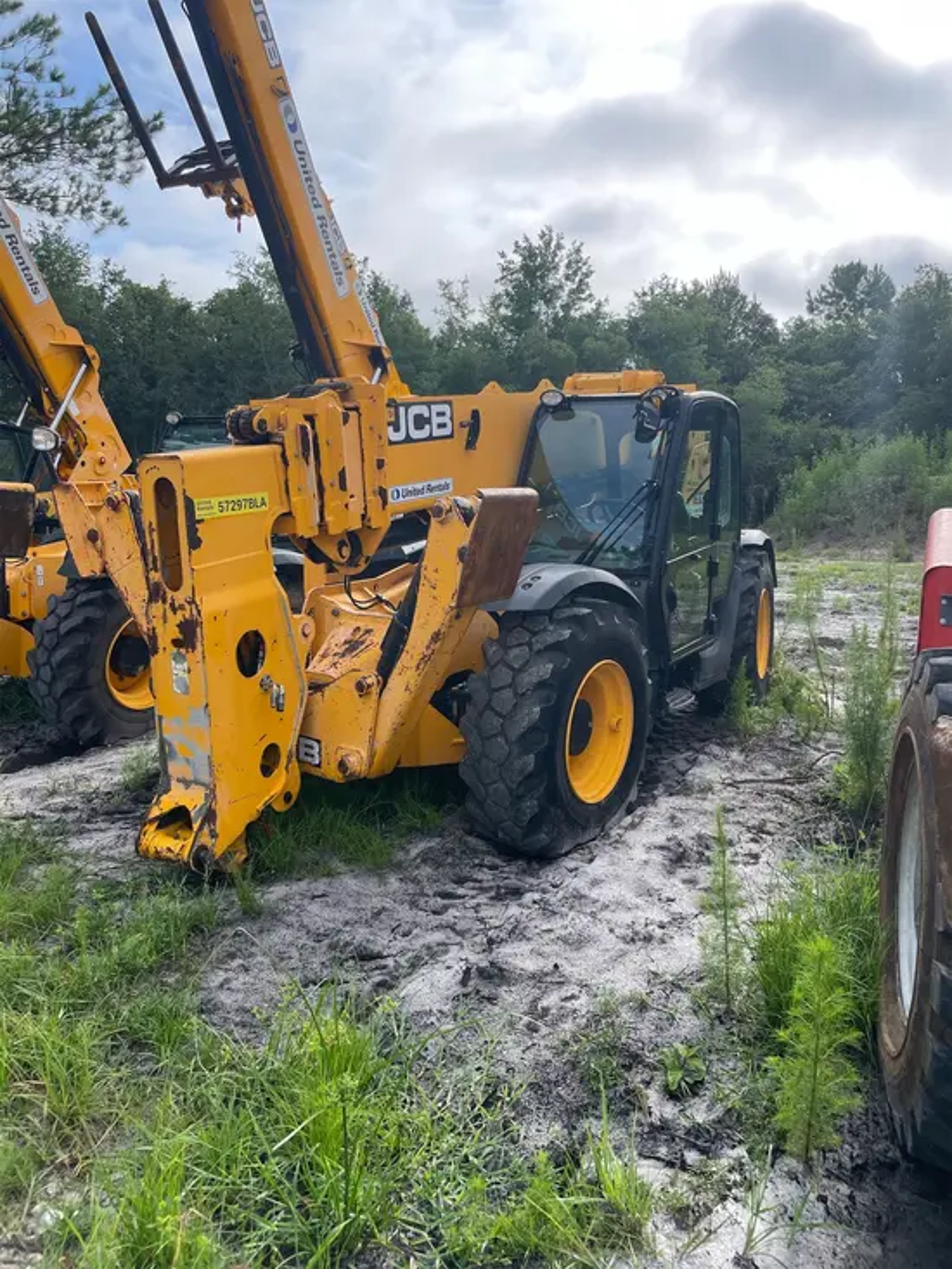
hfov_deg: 53.1
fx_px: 953
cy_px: 634
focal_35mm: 26
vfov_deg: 67.3
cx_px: 476
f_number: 1.6
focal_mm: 4.2
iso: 32
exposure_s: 1/1435
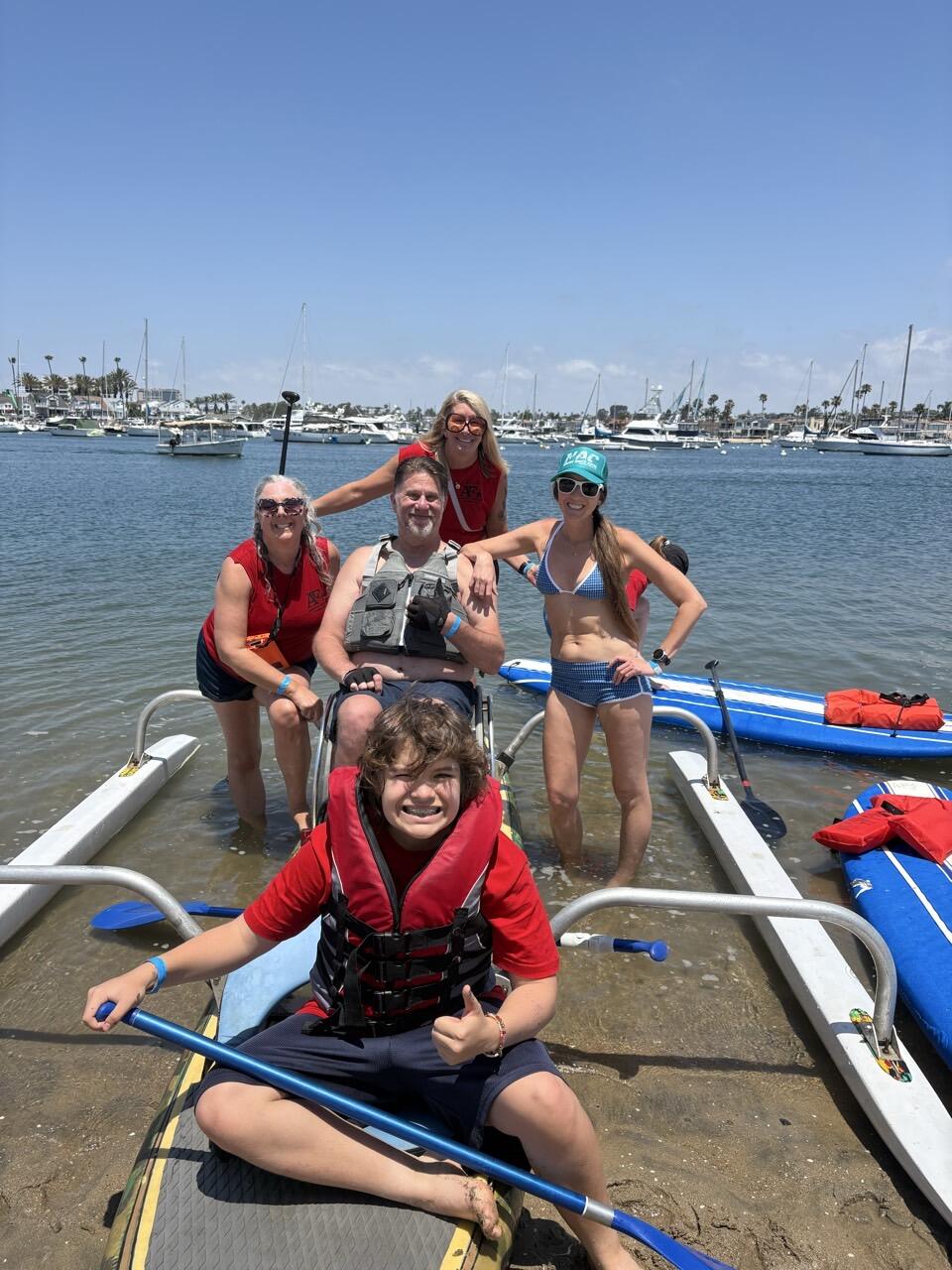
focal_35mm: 26
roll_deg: -1.1
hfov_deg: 53.1
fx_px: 953
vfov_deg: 67.3
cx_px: 476
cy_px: 635
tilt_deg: -10.9
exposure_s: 1/3448
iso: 50
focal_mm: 5.96
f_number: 1.6
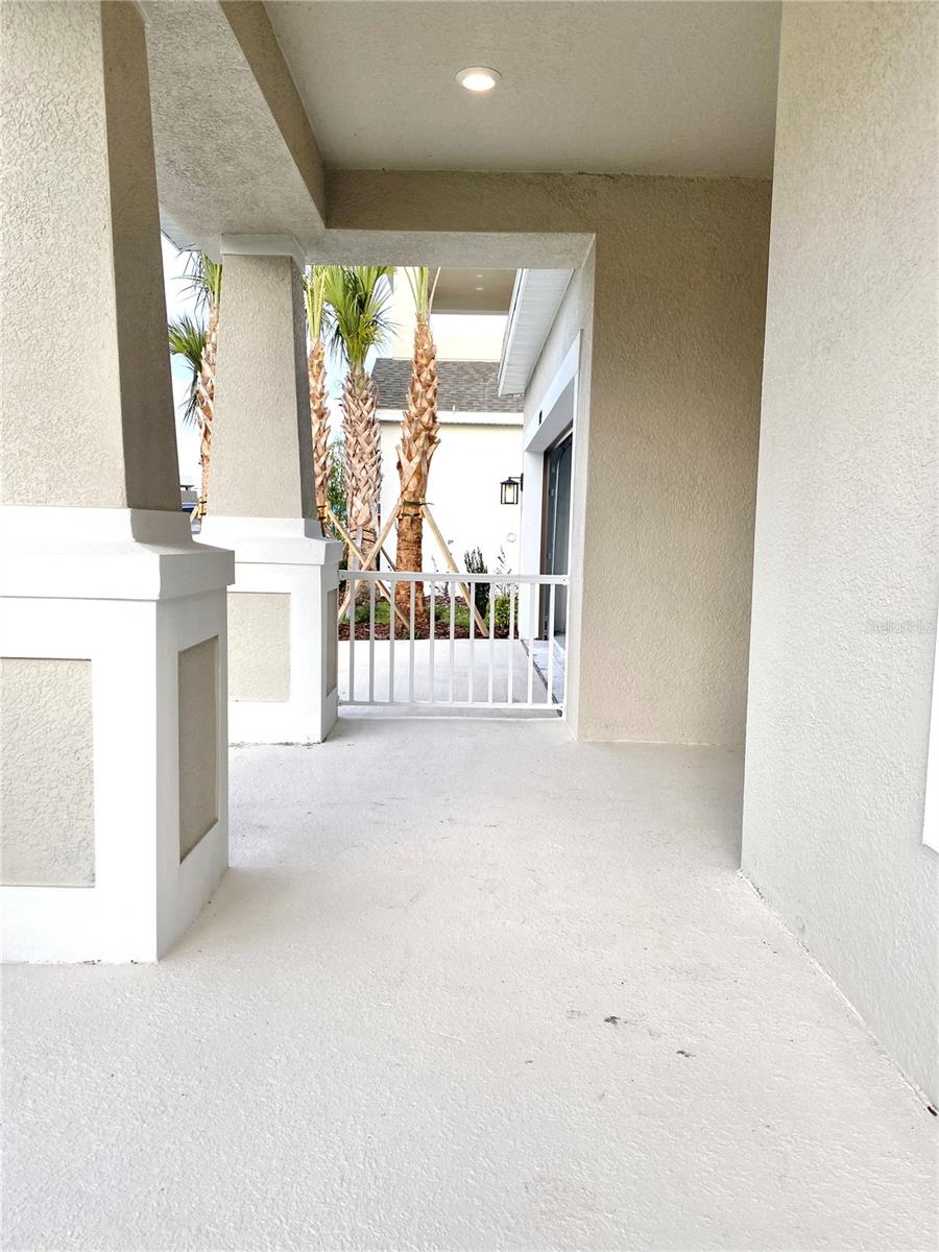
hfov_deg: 53.1
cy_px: 626
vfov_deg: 67.3
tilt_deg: -5.1
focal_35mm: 26
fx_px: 940
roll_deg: -1.0
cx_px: 470
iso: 32
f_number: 1.8
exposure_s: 1/681
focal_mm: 4.25
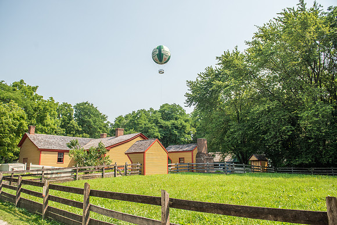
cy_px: 111
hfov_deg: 71.6
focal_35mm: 25
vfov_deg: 51.4
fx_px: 234
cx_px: 163
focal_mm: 24
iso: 320
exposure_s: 1/2500
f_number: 4
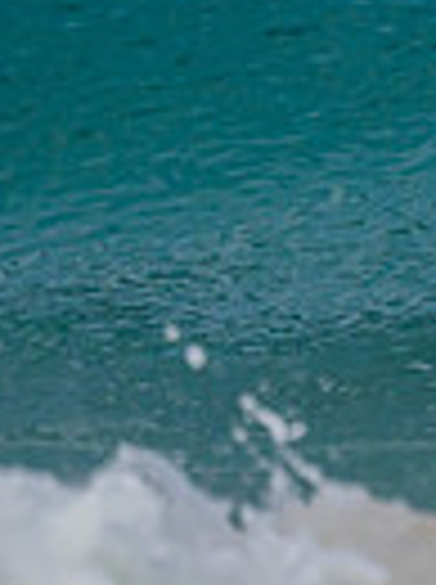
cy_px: -235
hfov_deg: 0.4
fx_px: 62814
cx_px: 1373
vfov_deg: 0.5
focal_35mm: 3728
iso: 560
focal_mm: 800
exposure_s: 1/2000
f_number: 6.3
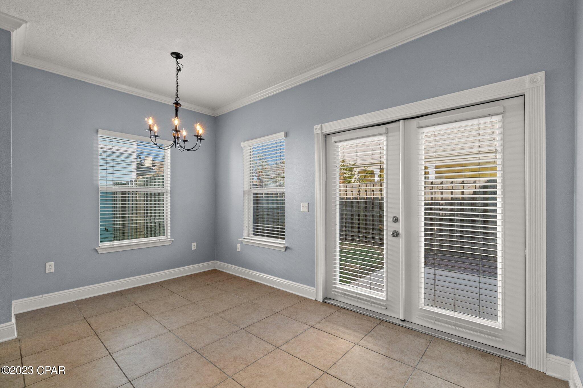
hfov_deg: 100.4
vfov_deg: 77.3
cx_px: 292
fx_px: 243
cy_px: 194
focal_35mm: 15
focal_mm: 10
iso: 400
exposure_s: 1/2.5
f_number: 9
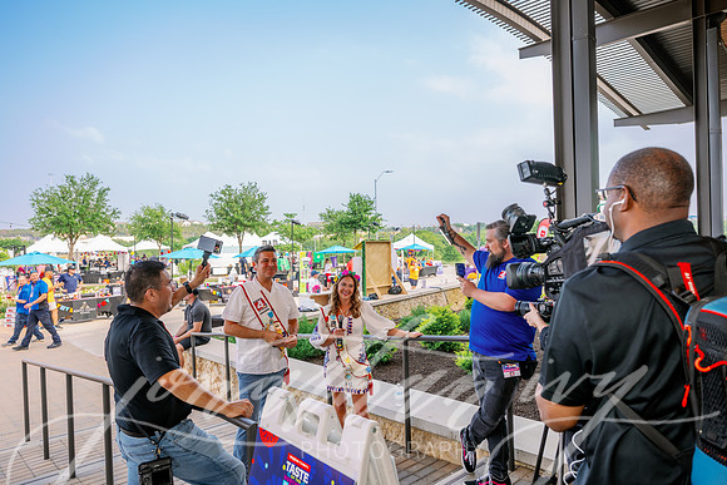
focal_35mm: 26
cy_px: 242
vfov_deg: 50.4
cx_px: 364
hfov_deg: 70.4
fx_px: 515
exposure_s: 1/100
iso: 32
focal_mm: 25.5
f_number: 4.5
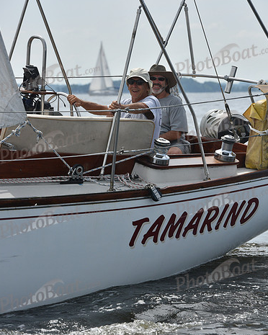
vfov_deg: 10.0
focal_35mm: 193
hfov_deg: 8.0
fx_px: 1914
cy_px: 173
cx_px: 138
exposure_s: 1/1250
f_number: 9
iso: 320
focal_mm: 165
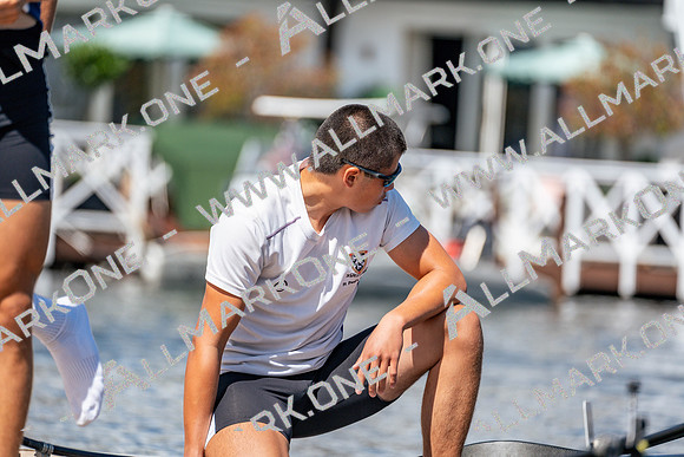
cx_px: 342
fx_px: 7202
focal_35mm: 379
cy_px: 228
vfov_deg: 3.6
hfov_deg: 5.4
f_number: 5.6
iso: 160
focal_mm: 379
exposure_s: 1/1600
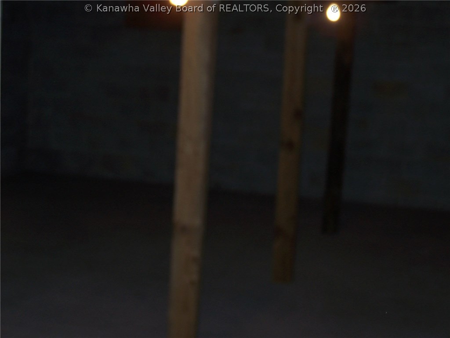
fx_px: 1066
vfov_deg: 18.0
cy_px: 169
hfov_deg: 23.8
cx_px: 225
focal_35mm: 82
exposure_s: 1/90
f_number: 3.2
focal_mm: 13.7
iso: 80
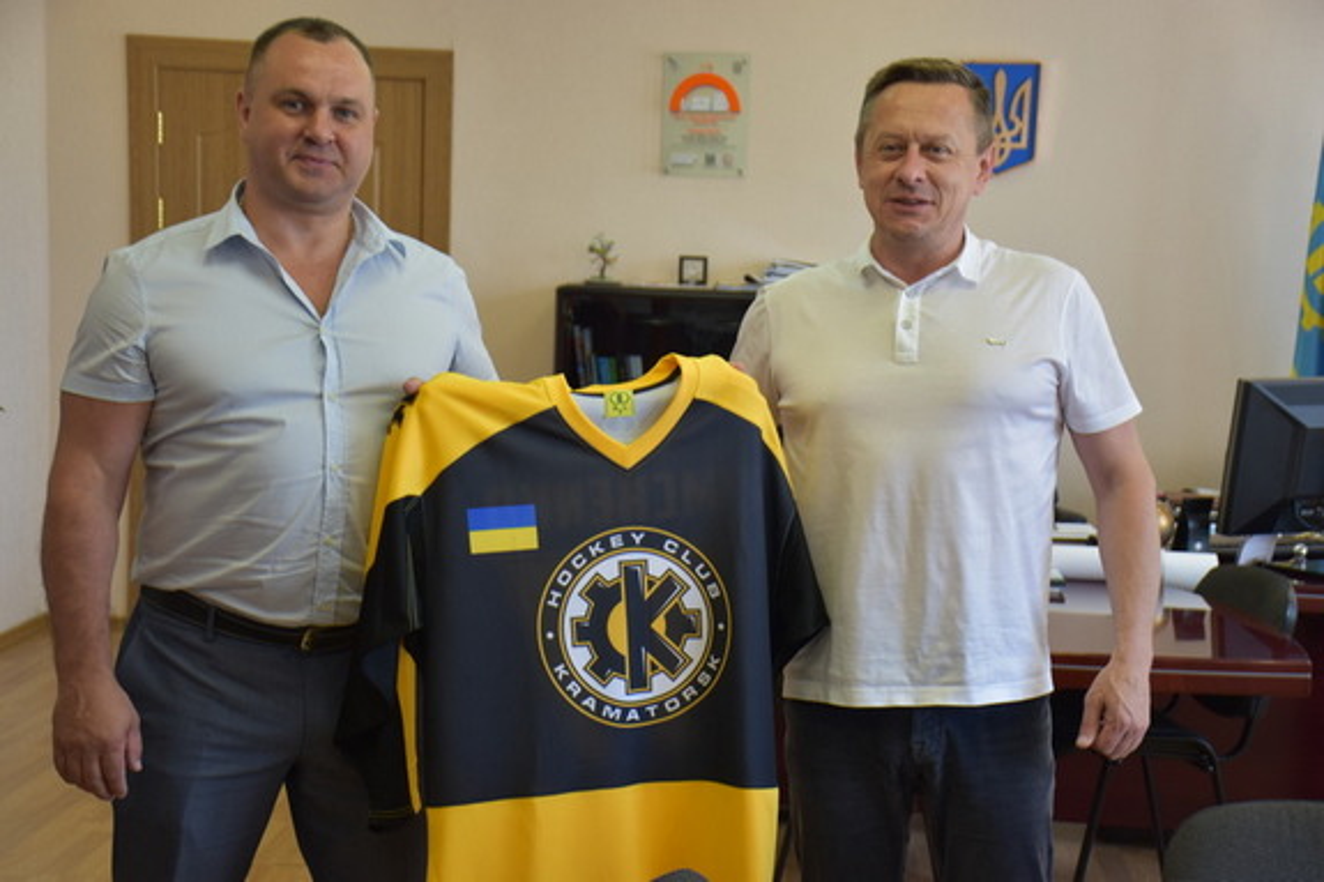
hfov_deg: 31.9
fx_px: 2316
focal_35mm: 63
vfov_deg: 21.6
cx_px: 662
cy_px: 441
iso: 400
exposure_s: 1/80
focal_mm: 42
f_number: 4.5
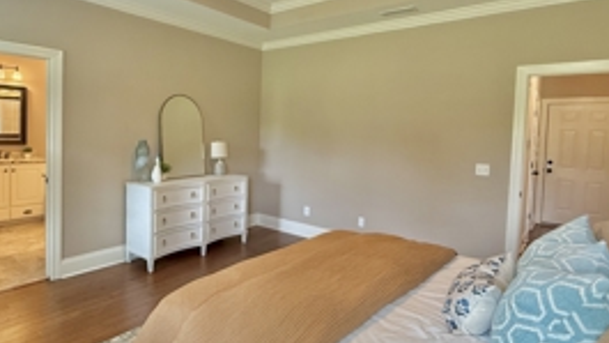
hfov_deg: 77.8
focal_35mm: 23
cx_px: 244
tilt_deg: -2.2
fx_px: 371
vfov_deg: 49.3
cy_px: 147
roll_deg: -2.1
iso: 320
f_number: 2.2
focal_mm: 2.22
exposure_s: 1/120
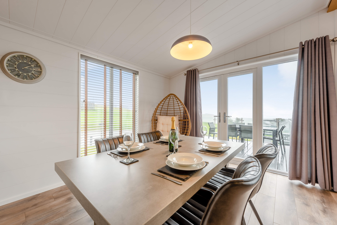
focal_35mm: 14
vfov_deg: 81.3
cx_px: 168
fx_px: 131
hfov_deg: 104.2
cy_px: 112
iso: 100
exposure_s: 1/320
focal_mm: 14
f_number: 8
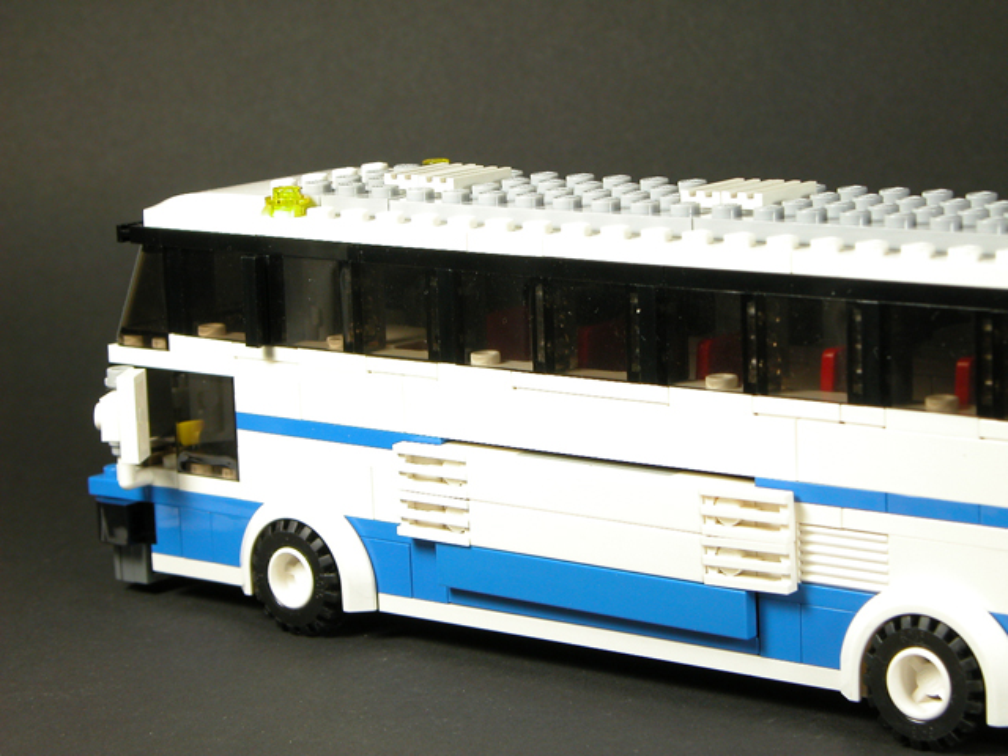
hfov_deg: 18.4
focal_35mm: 107
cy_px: 378
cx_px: 504
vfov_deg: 13.8
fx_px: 3116
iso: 100
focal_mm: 27.3
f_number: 5.8
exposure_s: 1/8
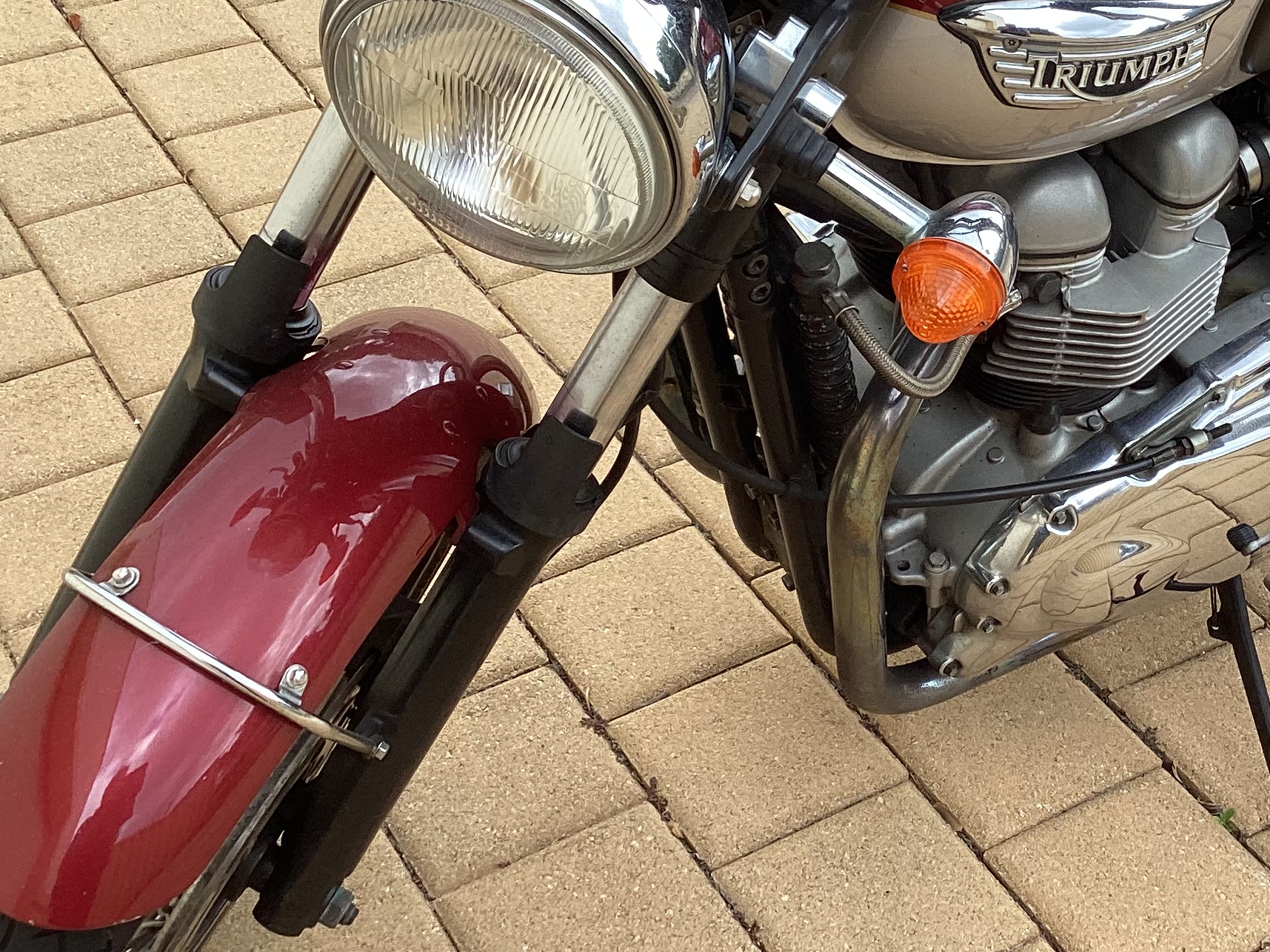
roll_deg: +0.1
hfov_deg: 32.0
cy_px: 326
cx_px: 970
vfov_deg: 24.7
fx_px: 2164
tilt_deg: -35.6
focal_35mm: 59
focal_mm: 3.3
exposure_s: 1/276
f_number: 2.4
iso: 25
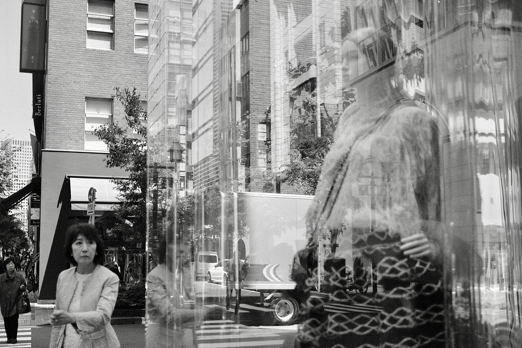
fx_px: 609
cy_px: 201
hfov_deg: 46.2
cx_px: 209
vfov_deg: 31.8
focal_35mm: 42
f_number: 2
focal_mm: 23
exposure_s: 1/5400
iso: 400
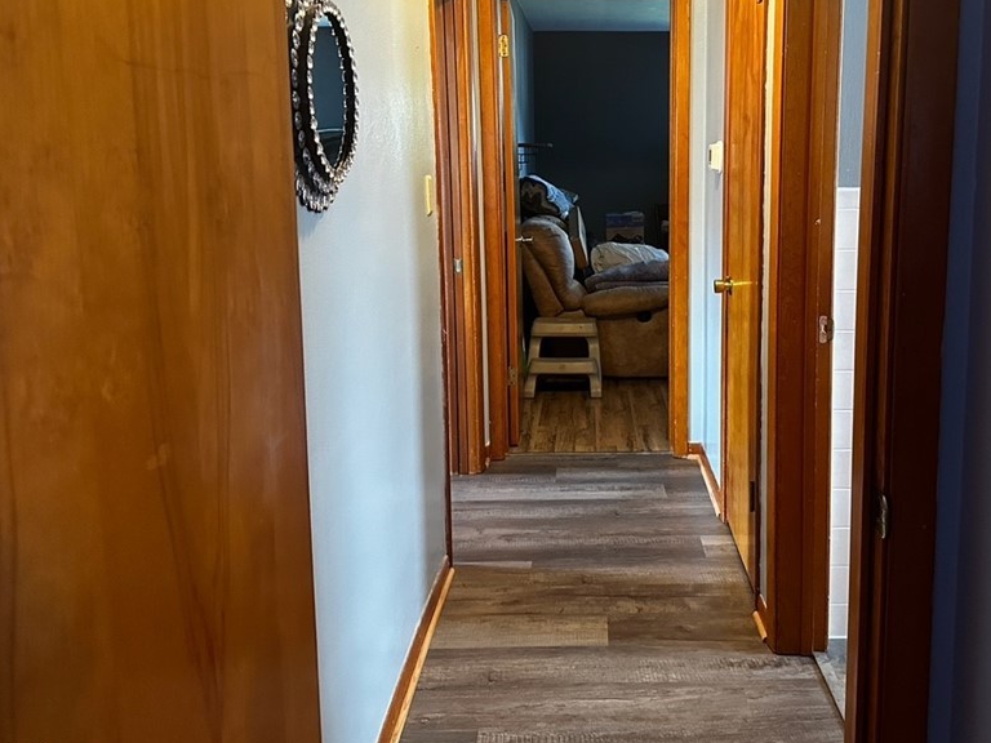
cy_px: 285
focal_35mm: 32
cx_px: 617
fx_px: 916
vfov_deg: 43.9
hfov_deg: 56.2
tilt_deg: -6.3
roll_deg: +0.3
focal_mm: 6.86
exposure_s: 1/60
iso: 800
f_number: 1.78
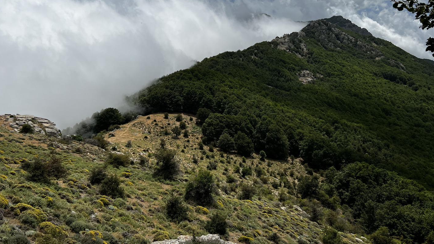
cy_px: 98
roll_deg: +2.1
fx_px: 368
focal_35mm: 32
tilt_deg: -5.3
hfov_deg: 60.9
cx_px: 194
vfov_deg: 36.6
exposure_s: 1/16393
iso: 50
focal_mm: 5.7
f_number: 1.5
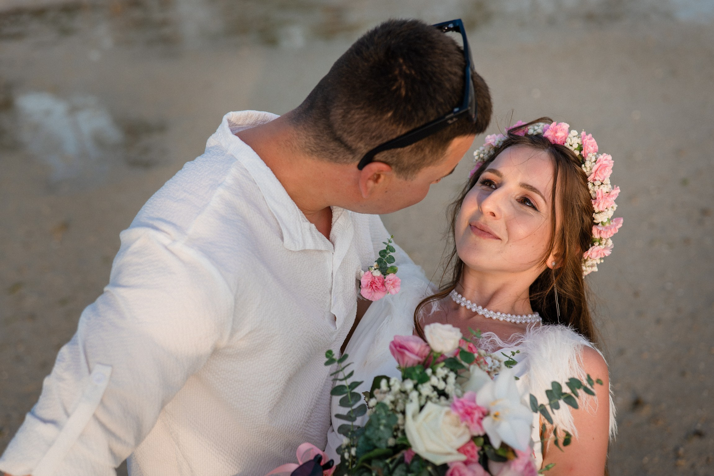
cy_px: 238
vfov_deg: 27.0
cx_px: 357
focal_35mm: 50
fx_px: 992
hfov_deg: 39.6
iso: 1000
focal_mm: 50
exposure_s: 1/3200
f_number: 2.8
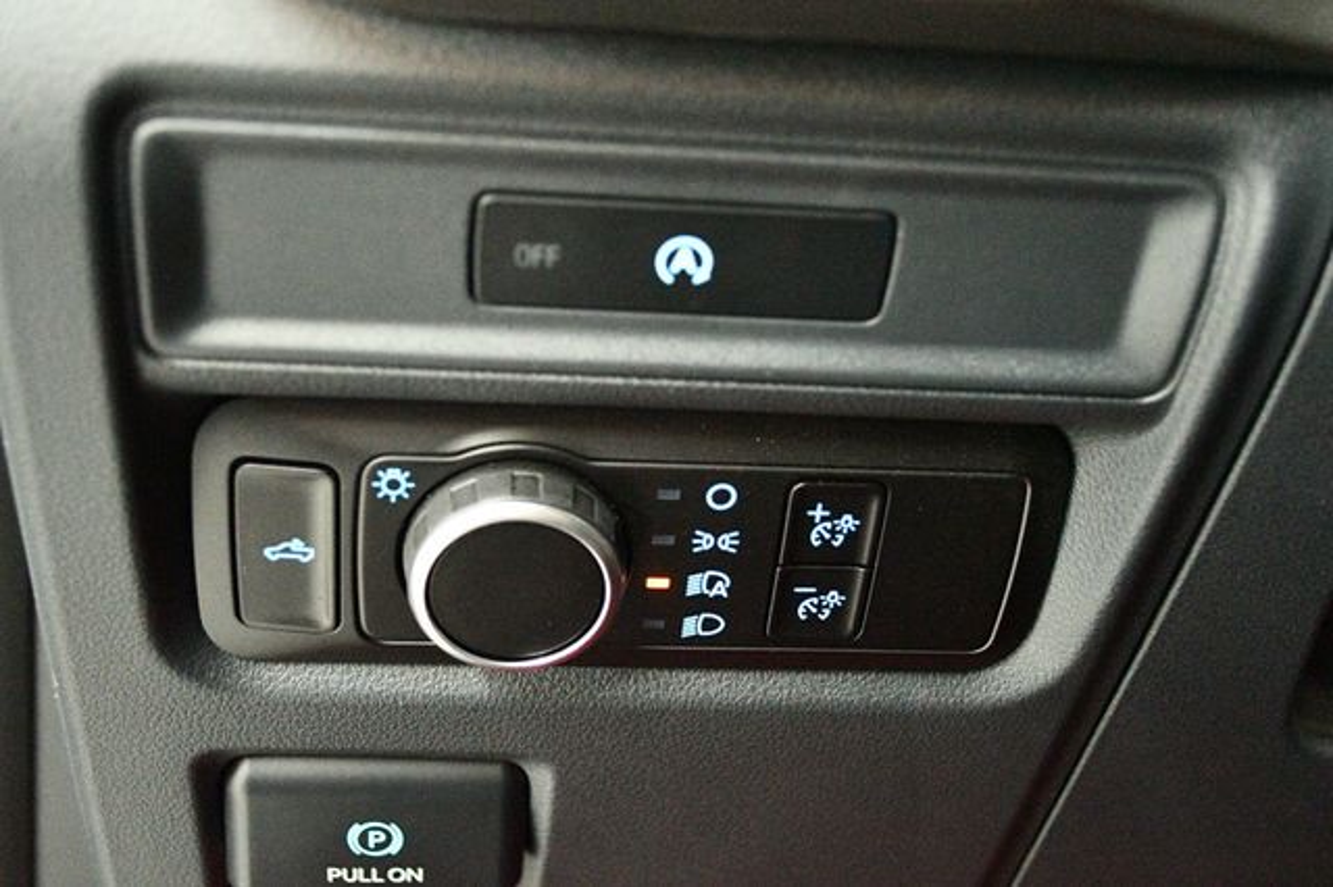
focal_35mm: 48
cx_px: 666
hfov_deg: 41.1
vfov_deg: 28.0
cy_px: 444
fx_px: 1776
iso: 12800
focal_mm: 32
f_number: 4.8
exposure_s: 1/25
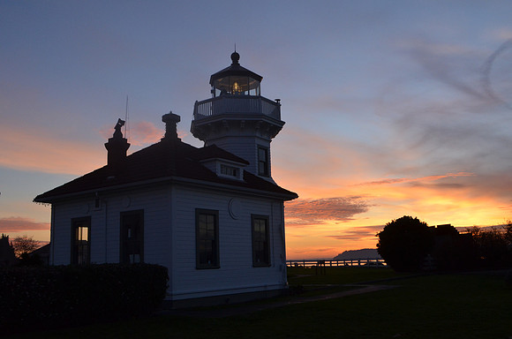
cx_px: 256
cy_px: 170
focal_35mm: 36
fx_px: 511
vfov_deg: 36.7
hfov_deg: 53.2
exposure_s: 1/100
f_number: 10
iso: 800
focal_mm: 24
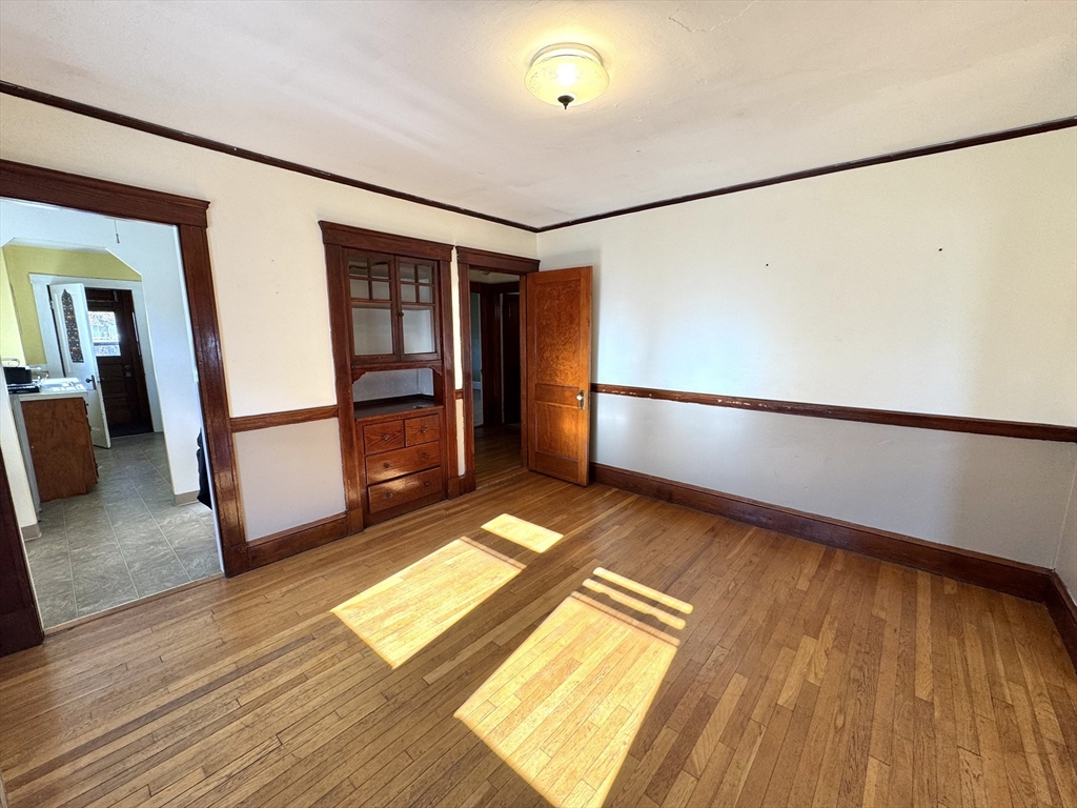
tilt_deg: -9.7
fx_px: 436
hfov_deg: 102.1
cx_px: 538
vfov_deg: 85.7
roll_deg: +0.2
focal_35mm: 14
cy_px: 404
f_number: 2.2
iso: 100
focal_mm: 2.22
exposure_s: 1/120
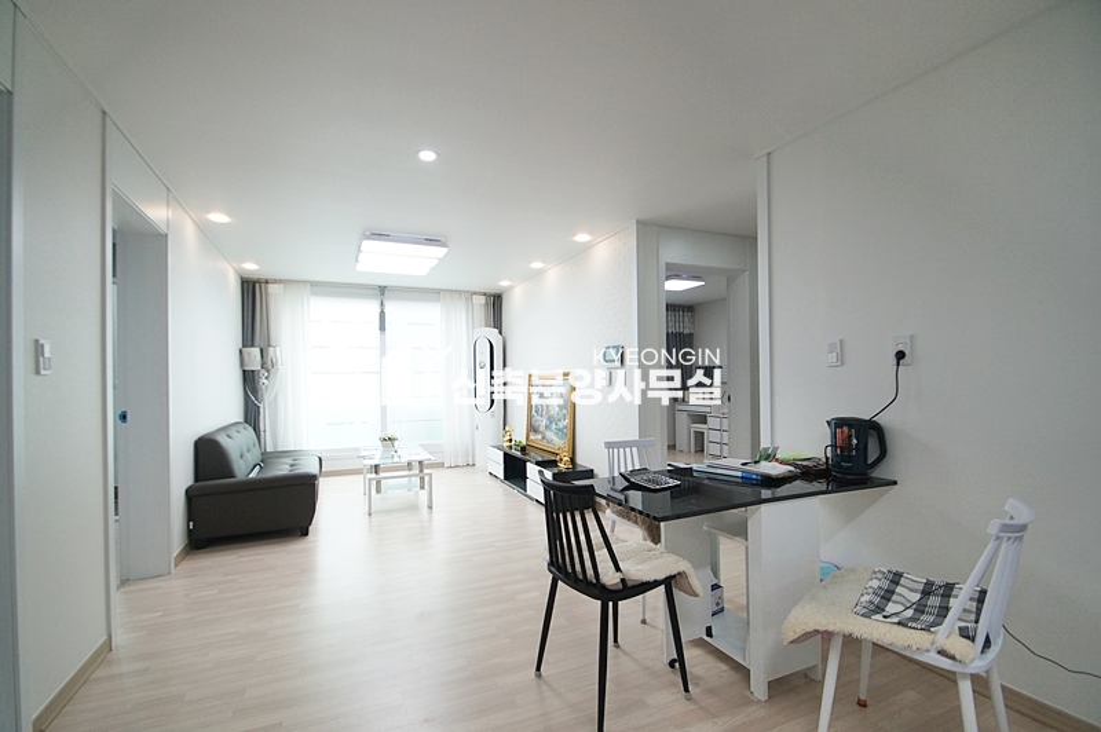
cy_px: 366
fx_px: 458
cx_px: 550
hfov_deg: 100.4
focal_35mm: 15
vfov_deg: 77.2
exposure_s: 1/250
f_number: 4
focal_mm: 10
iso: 800
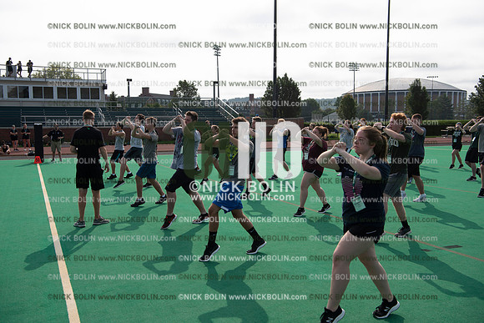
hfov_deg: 50.7
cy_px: 162
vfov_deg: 35.1
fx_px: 511
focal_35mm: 38
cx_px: 242
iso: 125
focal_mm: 38
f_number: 5.6
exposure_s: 1/640
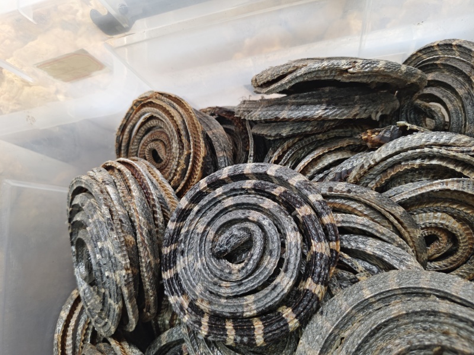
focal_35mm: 24
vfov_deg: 56.8
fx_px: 329
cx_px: 237
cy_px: 178
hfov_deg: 71.6
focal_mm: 5.56
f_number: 1.88
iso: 268
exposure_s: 1/100
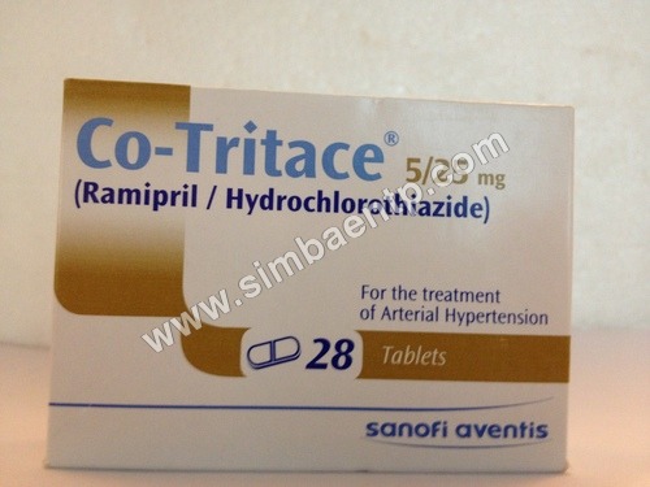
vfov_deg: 40.7
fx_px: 657
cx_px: 325
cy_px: 244
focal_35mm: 35
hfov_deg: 52.6
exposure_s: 1/20
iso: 200
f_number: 2.4
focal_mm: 4.28
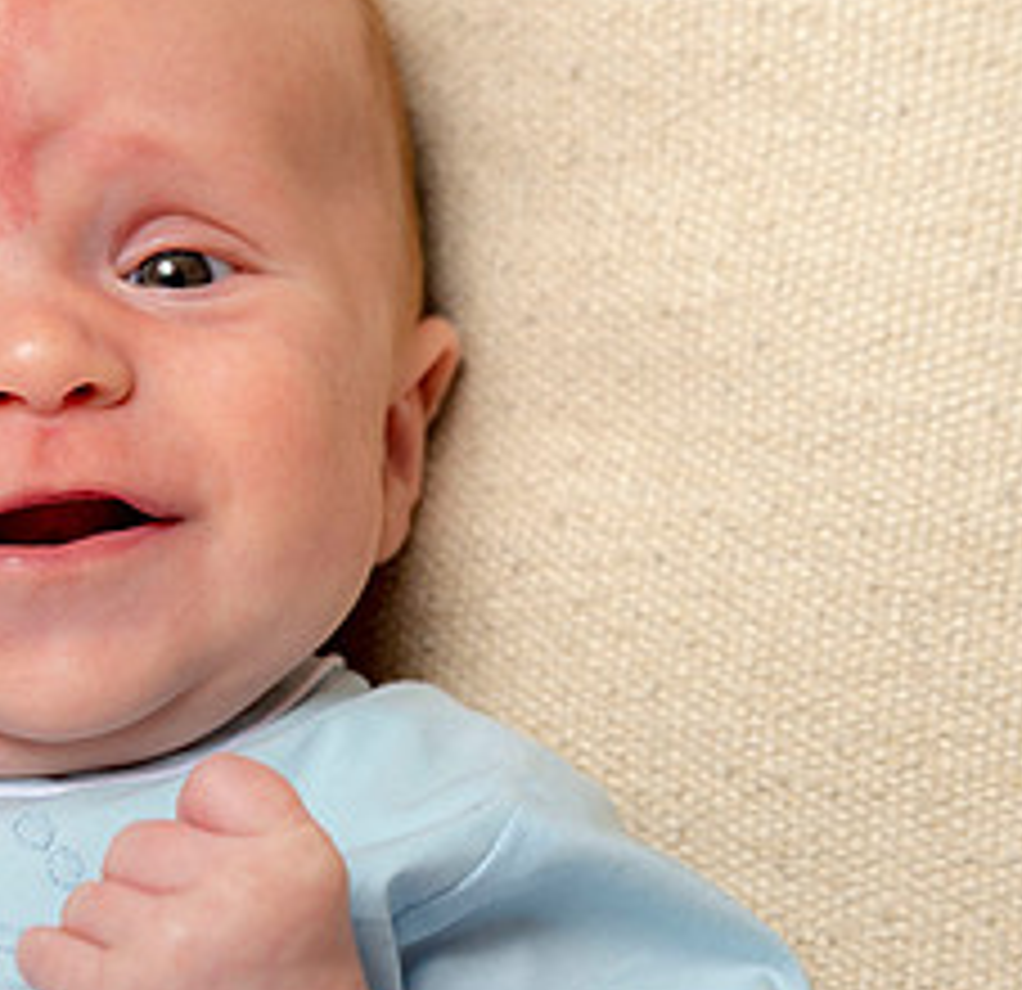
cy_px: 569
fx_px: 12499
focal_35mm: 380
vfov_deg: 4.5
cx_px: 199
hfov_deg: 4.7
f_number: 5.6
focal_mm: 145
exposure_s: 1/200
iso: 250
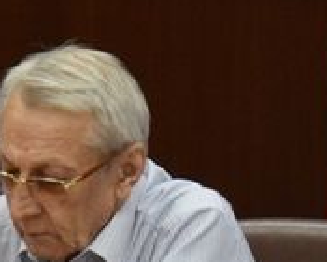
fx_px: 5739
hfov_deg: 3.3
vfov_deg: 2.6
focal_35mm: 593
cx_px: 71
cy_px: 70
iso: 2500
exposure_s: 1/60
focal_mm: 92
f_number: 5.6
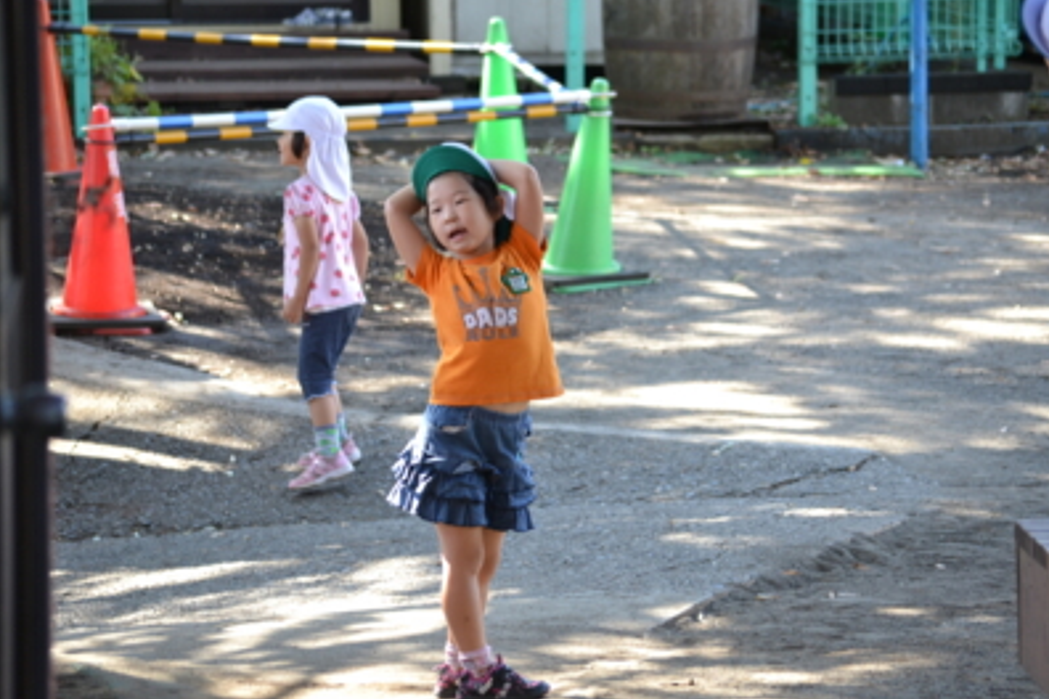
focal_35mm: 190
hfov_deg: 10.9
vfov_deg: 7.2
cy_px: 351
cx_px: 527
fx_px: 5522
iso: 400
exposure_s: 1/125
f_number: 5.6
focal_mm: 125
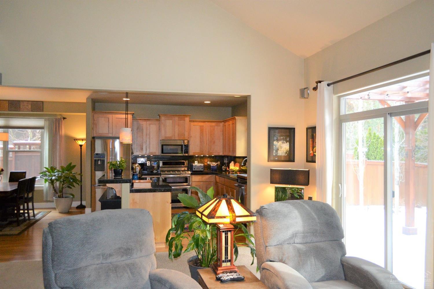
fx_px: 325
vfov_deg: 47.9
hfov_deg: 67.4
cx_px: 217
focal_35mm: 27
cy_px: 144
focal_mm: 18
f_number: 3.5
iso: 2000
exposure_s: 1/200
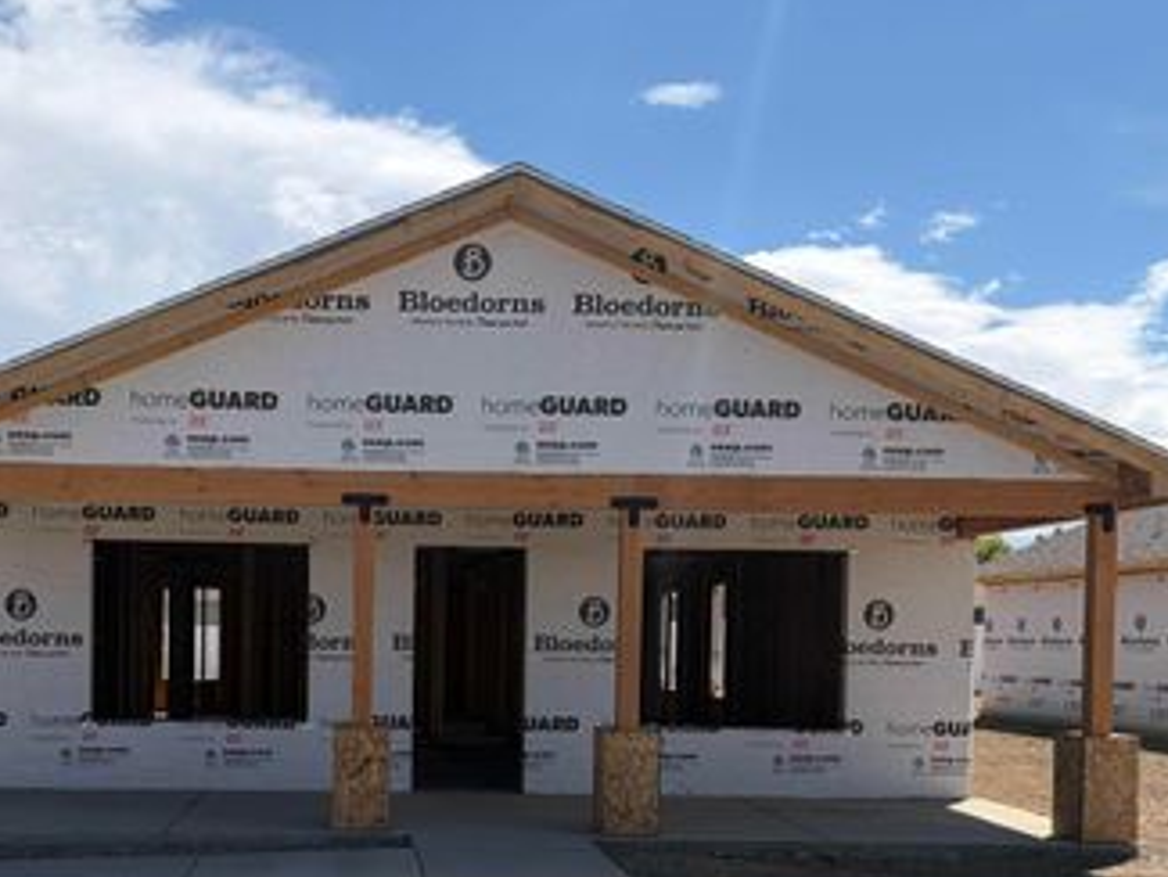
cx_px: 377
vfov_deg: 35.2
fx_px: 1350
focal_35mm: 40
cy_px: 663
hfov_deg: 46.0
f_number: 1.6
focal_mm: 5.96
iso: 50
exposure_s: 1/4065
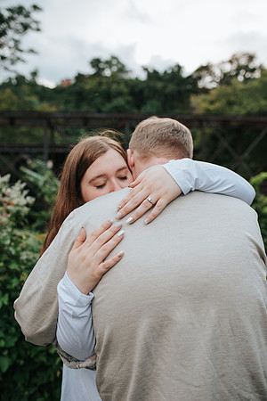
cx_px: 134
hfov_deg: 37.9
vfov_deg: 54.4
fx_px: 389
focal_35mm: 35
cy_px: 200
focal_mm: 35
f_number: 3.2
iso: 1000
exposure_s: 1/500
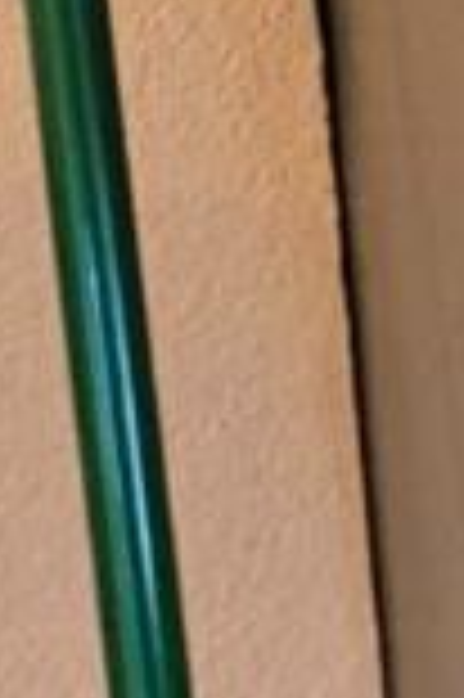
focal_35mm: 232
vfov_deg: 8.5
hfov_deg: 4.4
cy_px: -624
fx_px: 4495
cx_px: 2915
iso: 500
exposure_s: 1/120
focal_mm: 5.4
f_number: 1.8
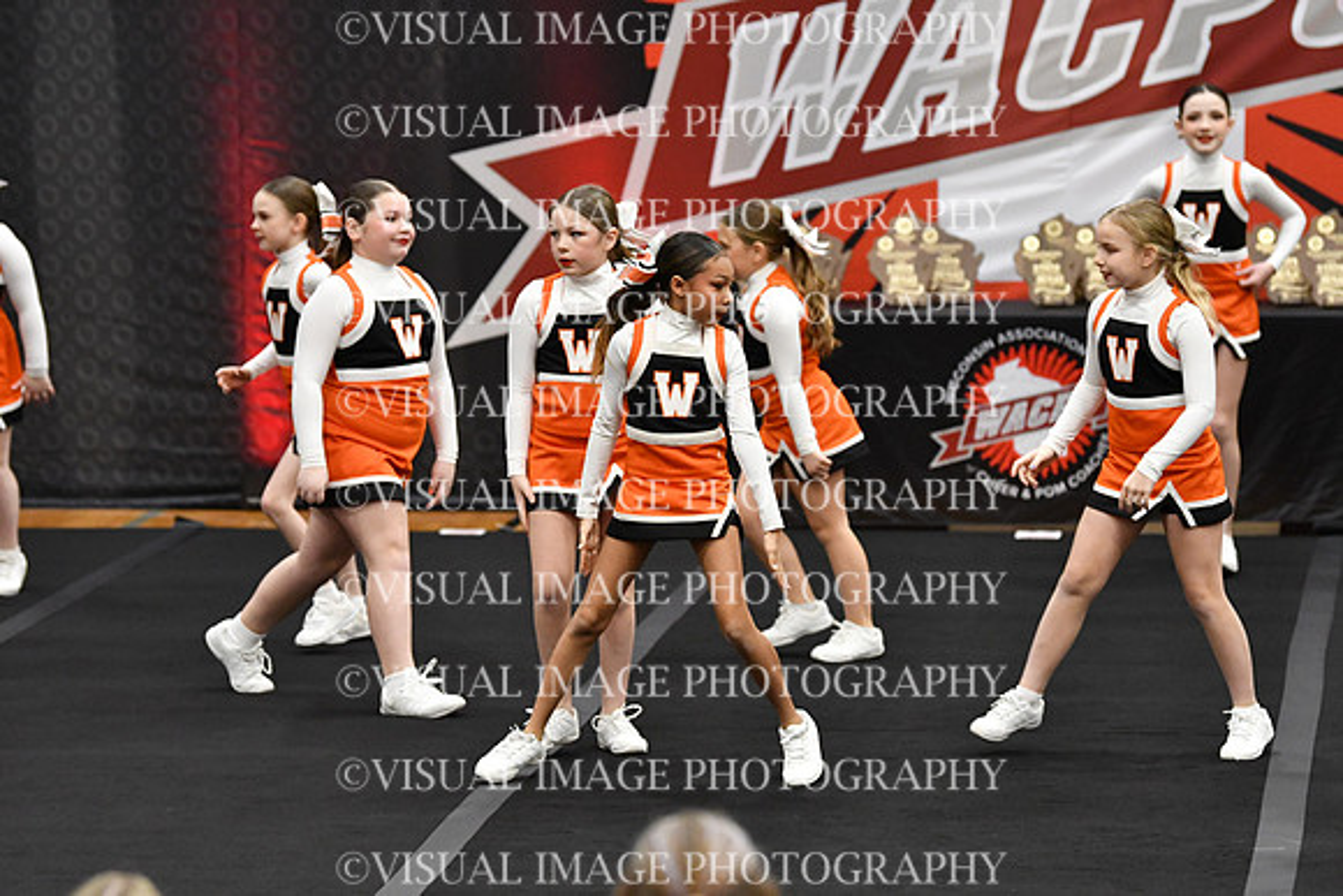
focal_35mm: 202
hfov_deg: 10.2
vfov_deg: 6.8
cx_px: 672
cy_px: 448
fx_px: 7537
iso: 5000
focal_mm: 135
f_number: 2.8
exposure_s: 1/800
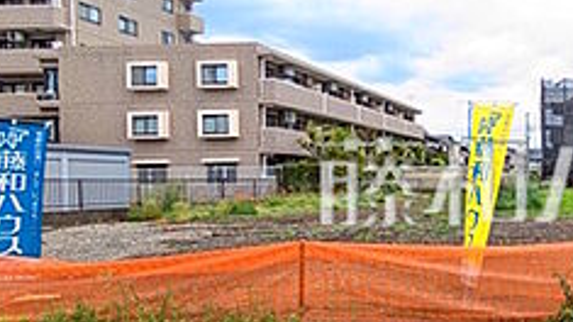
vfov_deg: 30.4
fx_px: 592
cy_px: 181
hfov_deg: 43.9
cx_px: 575
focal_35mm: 39
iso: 49
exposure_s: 1/659
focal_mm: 1.83
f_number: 2.2
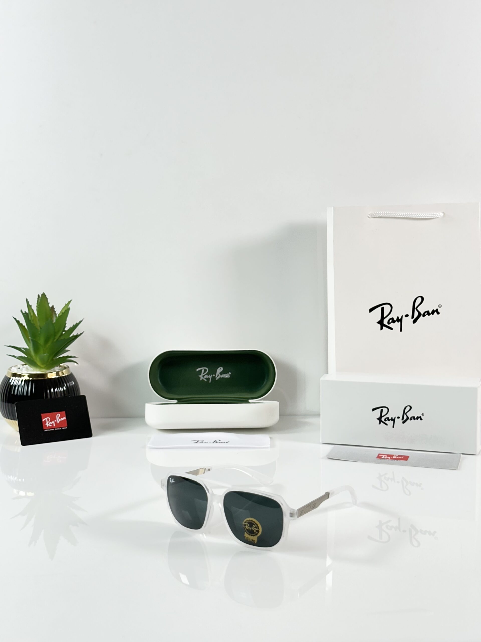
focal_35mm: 48
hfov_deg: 30.3
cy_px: 321
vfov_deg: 39.7
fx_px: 889
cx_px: 240
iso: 64
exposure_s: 1/100
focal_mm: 6.86
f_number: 1.78
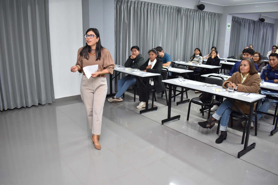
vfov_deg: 47.9
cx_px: 139
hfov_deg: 67.4
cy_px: 92
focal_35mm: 27
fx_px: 208
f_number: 3.5
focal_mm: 18
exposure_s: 1/50
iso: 400
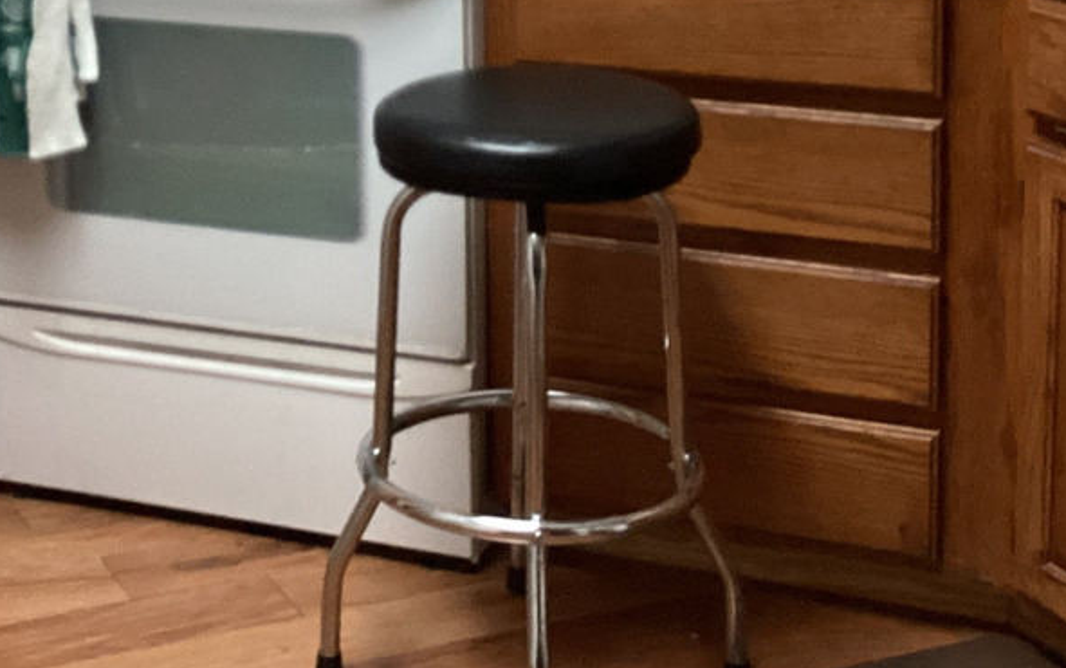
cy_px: -130
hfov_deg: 25.4
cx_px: 209
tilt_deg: -9.9
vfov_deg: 15.7
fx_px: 2325
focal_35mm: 80
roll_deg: +2.2
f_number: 2.4
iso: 320
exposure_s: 1/60
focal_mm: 3.3
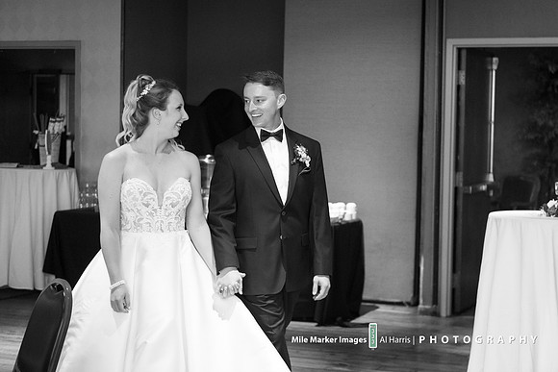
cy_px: 164
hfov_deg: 25.9
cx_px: 296
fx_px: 1213
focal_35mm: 78
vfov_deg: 17.4
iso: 6400
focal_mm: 70
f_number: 3.5
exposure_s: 1/400
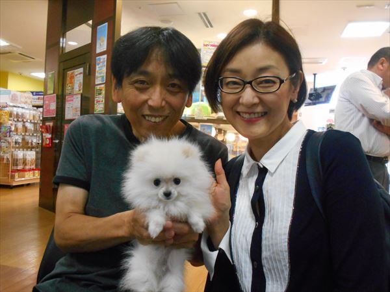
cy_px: 146
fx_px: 338
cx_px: 195
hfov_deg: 60.0
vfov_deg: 46.8
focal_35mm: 30
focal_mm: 5.1
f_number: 3.4
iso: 800
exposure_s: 1/160
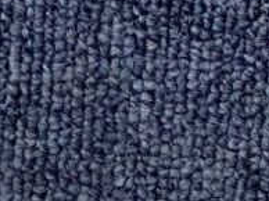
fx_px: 2134
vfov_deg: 5.2
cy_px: 523
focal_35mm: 275
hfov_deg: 7.1
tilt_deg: -87.5
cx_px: -155
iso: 400
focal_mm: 6
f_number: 2.4
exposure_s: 1/50
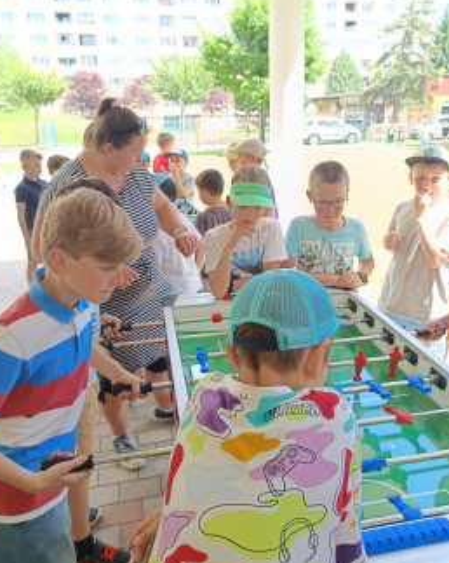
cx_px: 235
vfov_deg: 60.4
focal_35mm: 29
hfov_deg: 49.9
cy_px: 254
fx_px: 482
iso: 83
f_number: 1.7
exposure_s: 1/100
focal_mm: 5.31
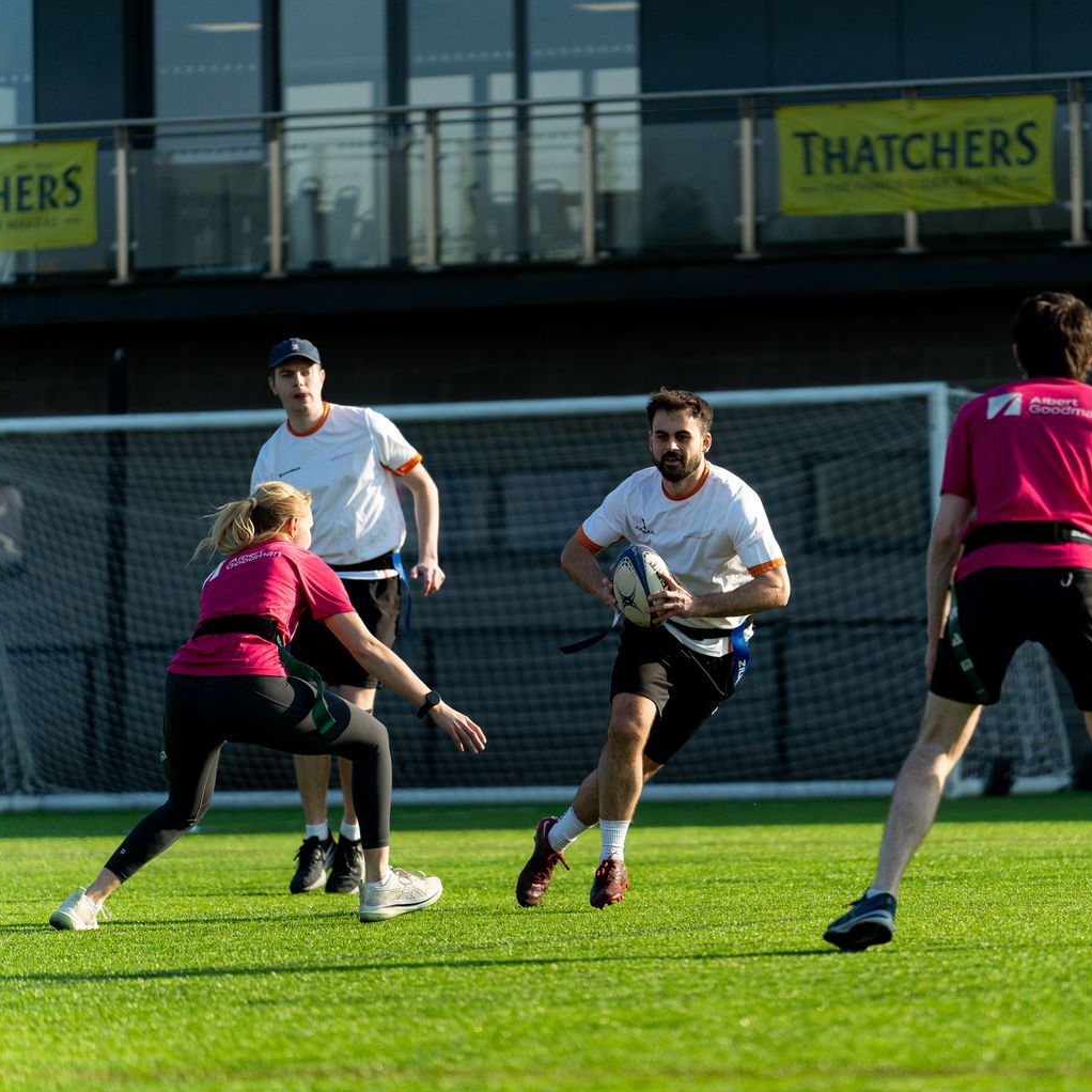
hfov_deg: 7.6
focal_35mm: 230
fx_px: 8209
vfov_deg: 7.6
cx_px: 711
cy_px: 546
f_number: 2.8
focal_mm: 180
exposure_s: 1/6400
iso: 640
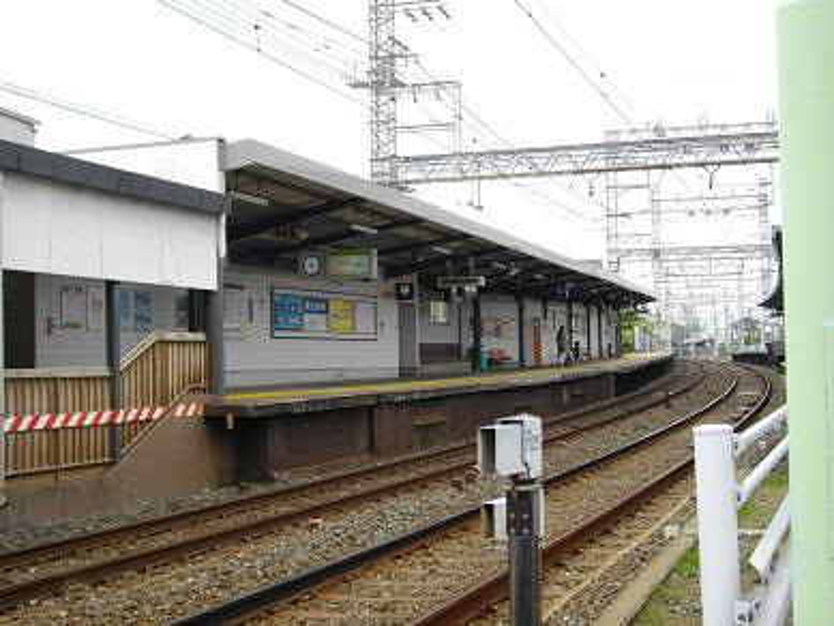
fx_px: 1205
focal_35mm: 50
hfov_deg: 38.2
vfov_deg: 29.1
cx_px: 417
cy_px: 313
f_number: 3.6
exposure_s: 1/320
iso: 100
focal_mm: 8.8
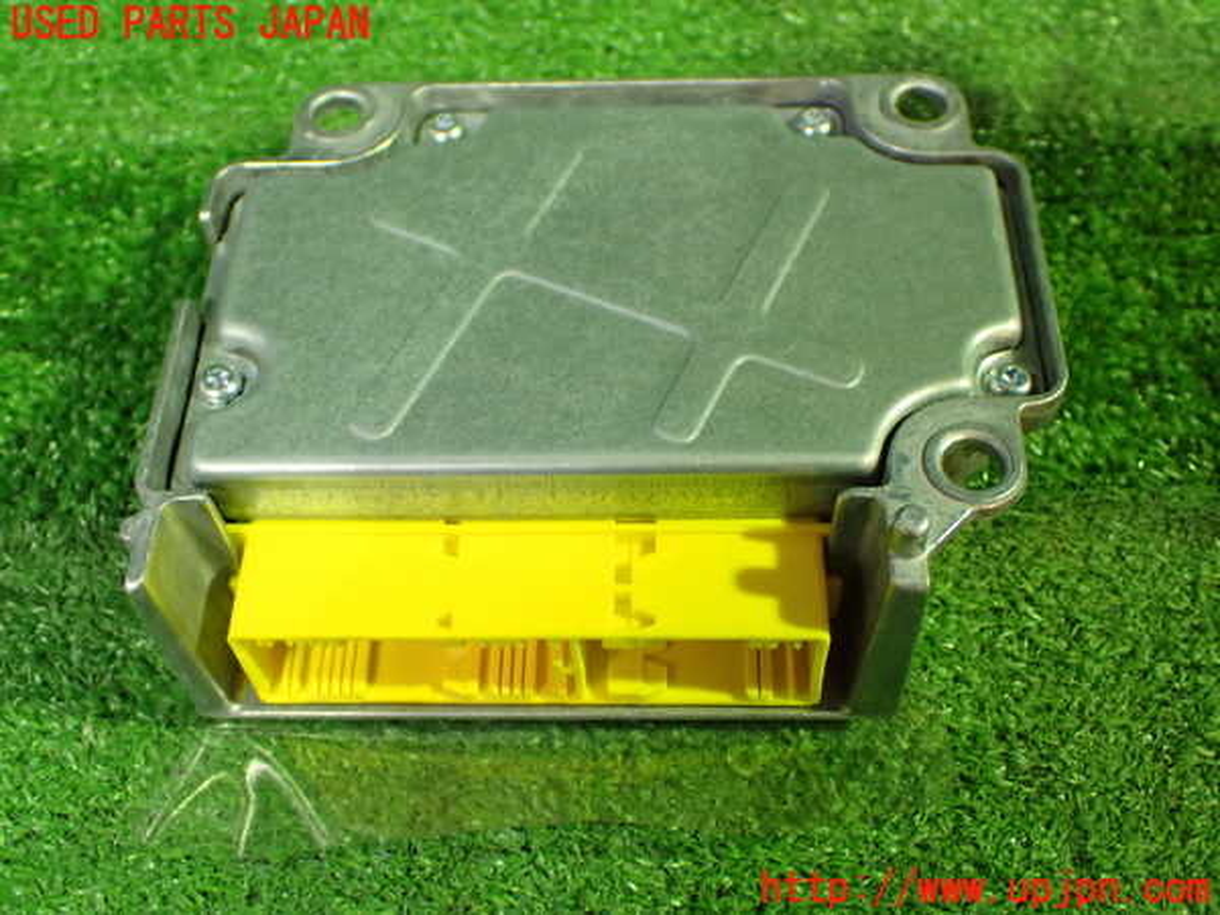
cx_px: 610
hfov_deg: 45.8
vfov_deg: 35.1
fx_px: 1445
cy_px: 458
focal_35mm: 41
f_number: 2.8
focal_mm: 7.31
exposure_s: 1/40
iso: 1000
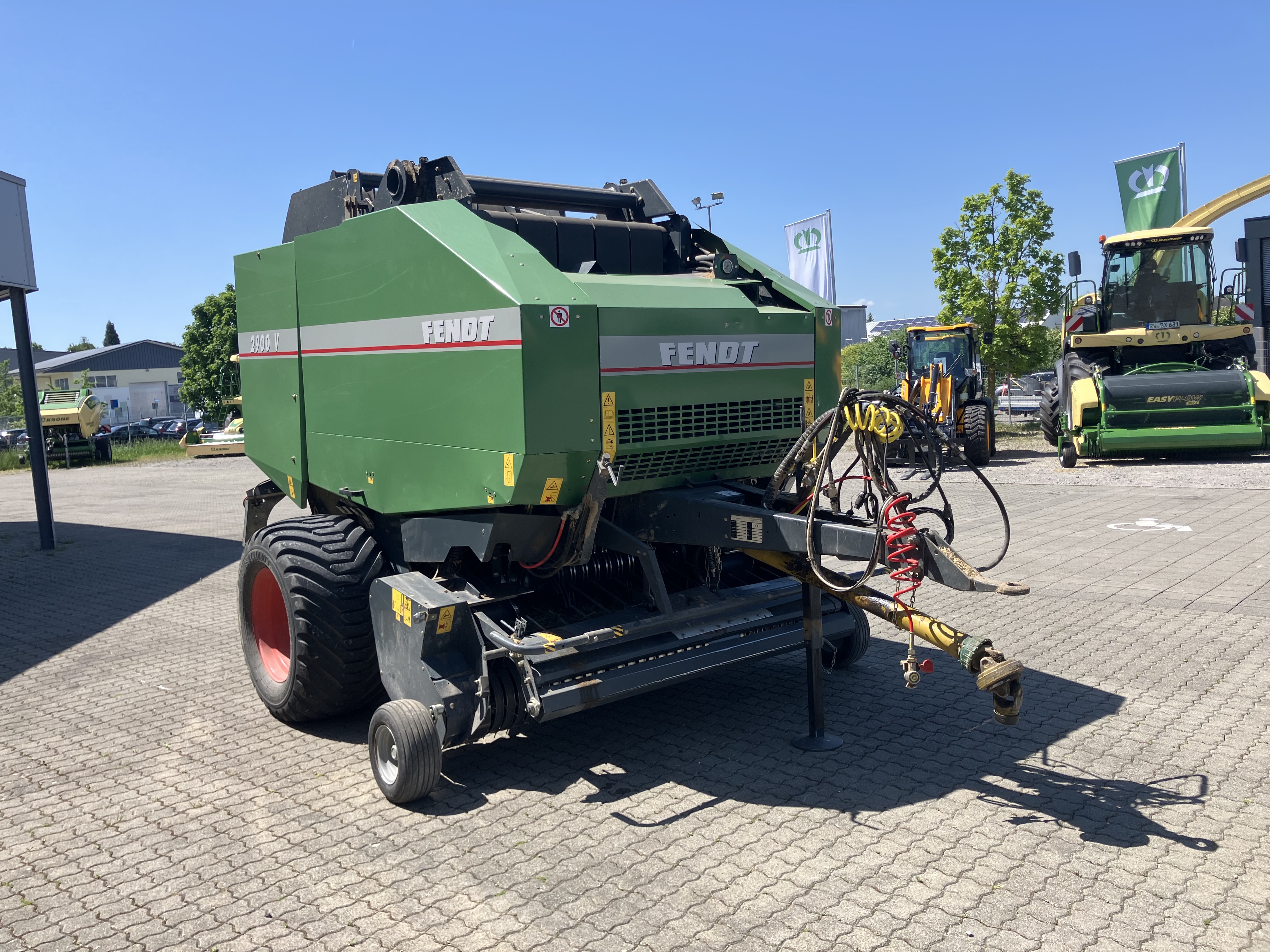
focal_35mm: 28
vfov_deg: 49.7
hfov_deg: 63.4
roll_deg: +3.3
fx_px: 1027
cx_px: 635
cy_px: 476
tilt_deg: -4.4
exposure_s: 1/934
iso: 32
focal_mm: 3.99
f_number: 1.8
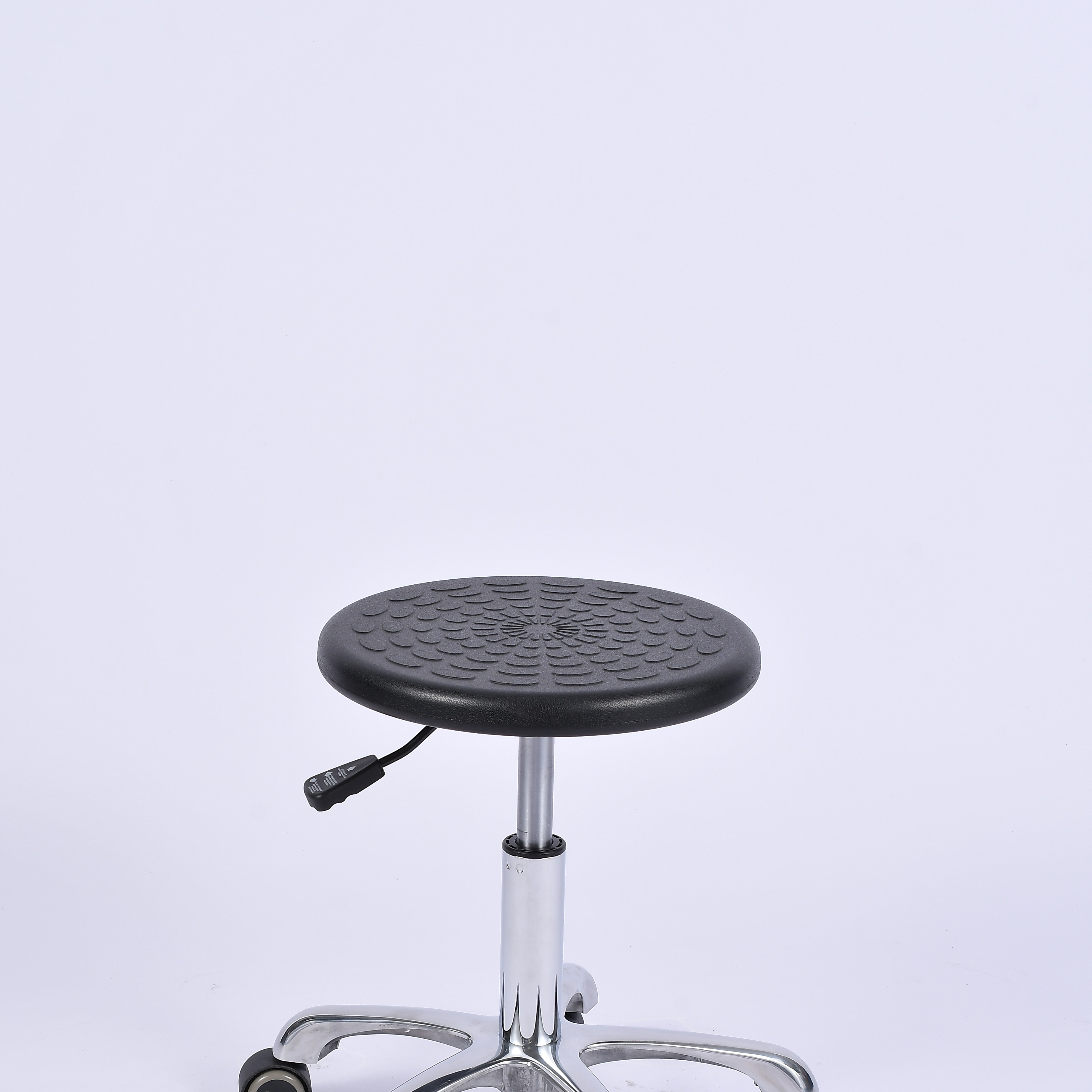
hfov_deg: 22.5
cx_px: 548
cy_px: 721
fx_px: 2748
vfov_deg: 22.4
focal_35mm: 77
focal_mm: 40
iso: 100
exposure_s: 1/100
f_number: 11
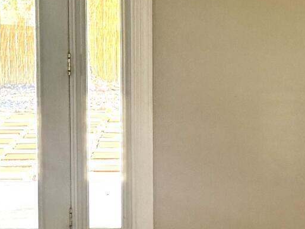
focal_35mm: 140
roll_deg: +0.0
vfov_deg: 10.6
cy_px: 128
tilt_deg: -5.8
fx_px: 1234
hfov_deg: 14.1
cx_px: 188
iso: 200
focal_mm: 6.76
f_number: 1.78
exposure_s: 1/170
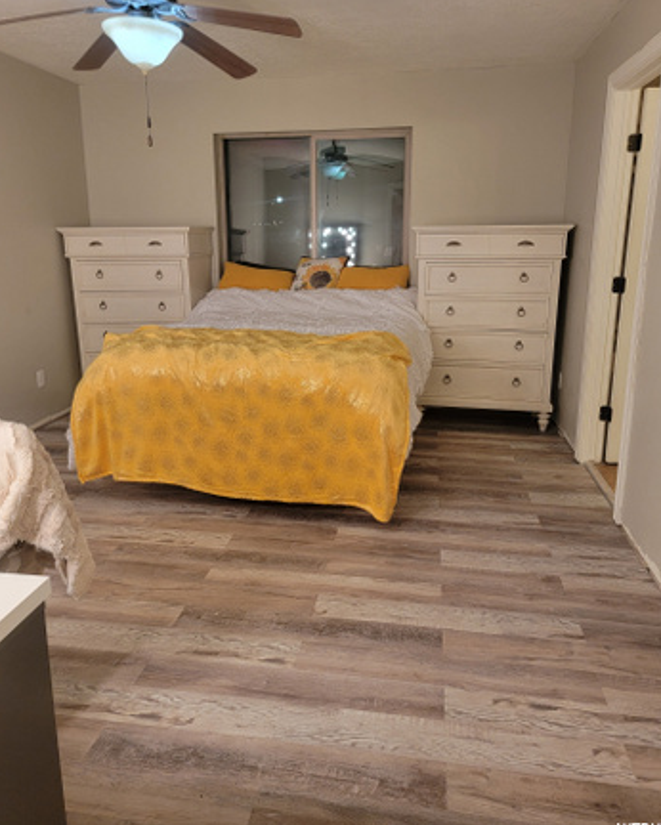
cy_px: 378
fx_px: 635
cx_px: 334
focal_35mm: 26
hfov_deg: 55.0
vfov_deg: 65.9
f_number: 1.8
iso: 250
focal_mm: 6.7
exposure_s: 1/119
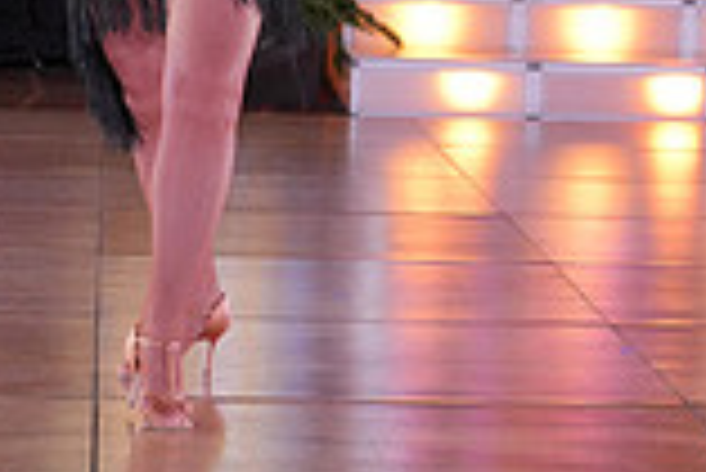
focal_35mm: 185
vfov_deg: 7.4
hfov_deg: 10.9
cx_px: 809
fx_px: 3631
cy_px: -142
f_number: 4.5
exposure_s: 1/400
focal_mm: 50
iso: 2000
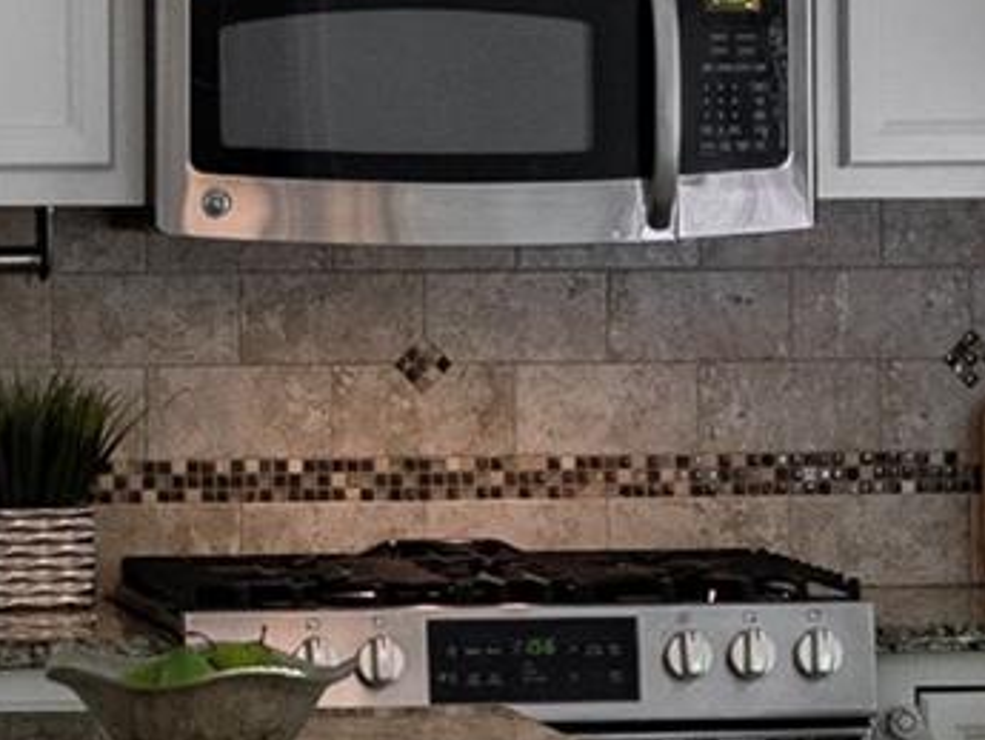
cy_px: 367
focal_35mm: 257
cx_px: 560
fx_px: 7315
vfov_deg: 5.8
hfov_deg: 7.7
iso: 1000
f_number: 4
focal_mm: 45
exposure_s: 1/160
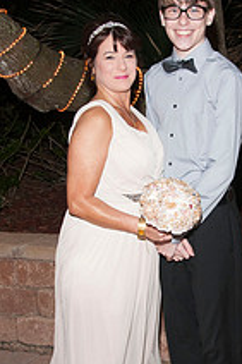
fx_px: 707
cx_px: 172
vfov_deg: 28.8
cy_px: 204
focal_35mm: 70
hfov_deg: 19.3
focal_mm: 22
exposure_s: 1/30
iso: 400
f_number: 5.6
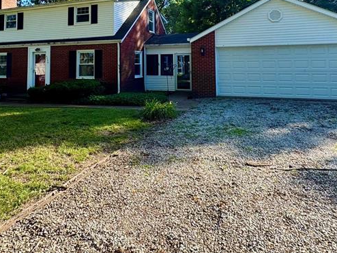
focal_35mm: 29
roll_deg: +0.4
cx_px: 143
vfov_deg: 45.4
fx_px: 282
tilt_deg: +5.7
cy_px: 45
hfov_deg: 61.3
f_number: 2.2
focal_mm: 2.22
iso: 40
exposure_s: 1/515
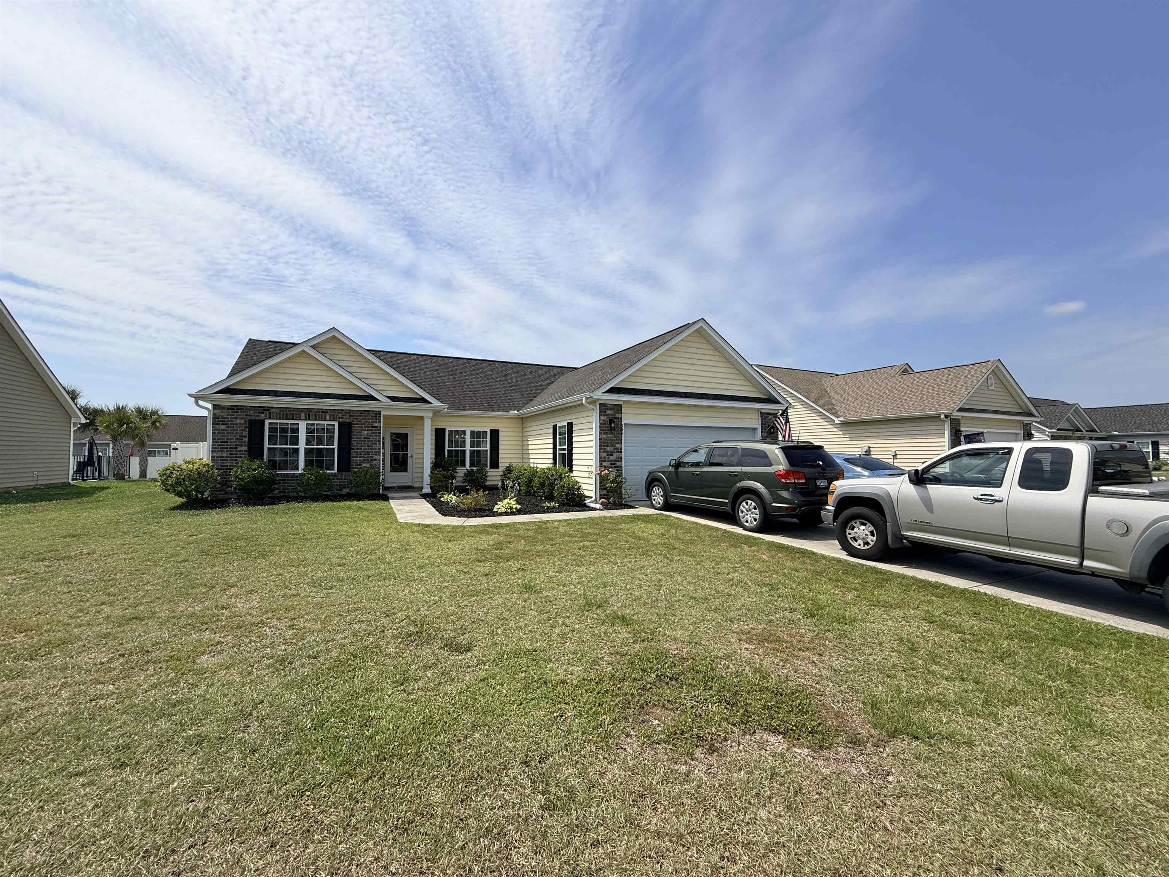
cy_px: 438
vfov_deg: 85.7
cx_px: 584
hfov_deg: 102.1
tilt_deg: +3.2
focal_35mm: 14
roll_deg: +0.5
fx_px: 473
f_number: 2.2
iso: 50
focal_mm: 2.22
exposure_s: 1/2976
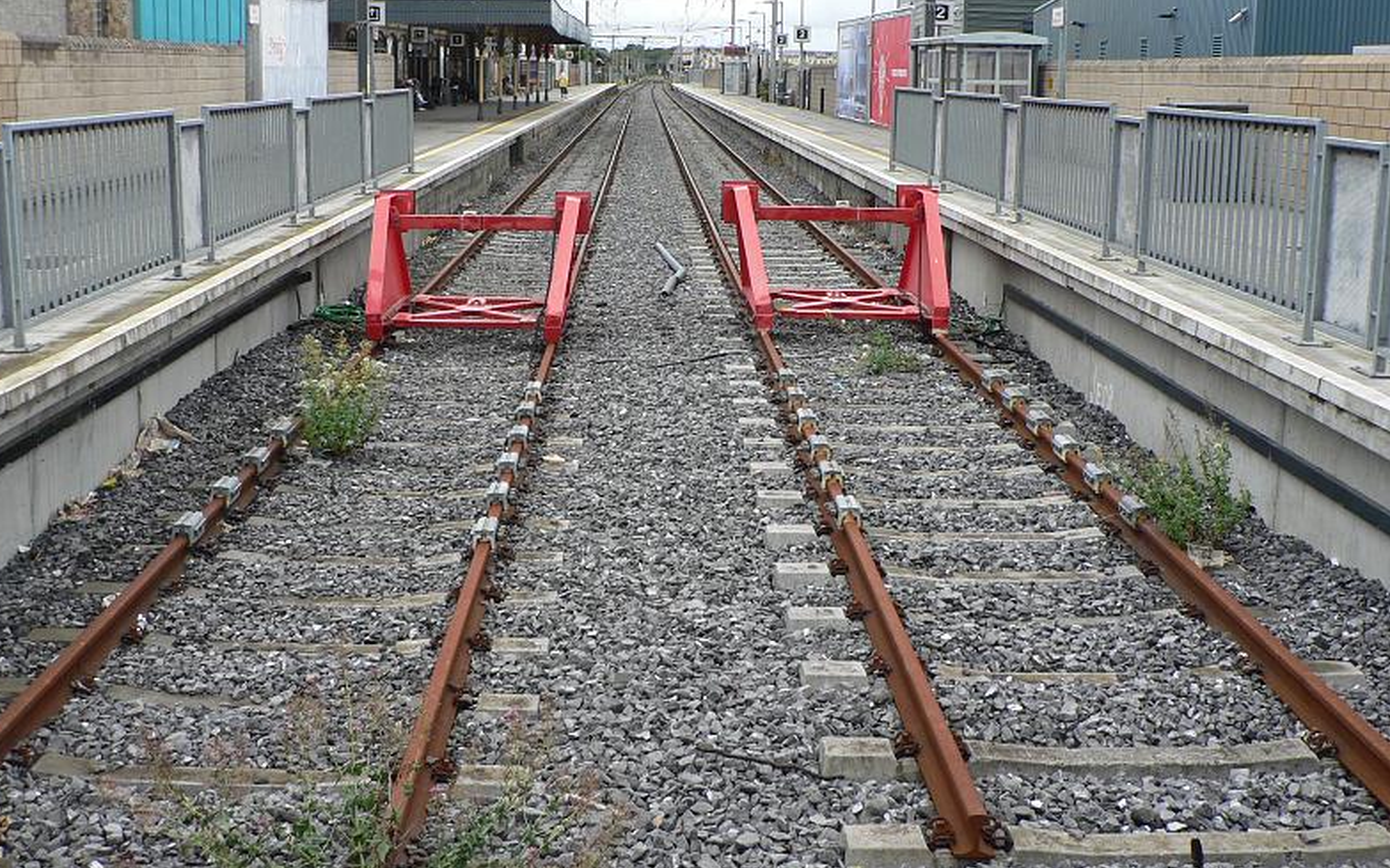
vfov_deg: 32.7
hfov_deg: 50.4
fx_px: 1477
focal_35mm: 39
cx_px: 683
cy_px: 355
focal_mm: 6
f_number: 4
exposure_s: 1/250
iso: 80
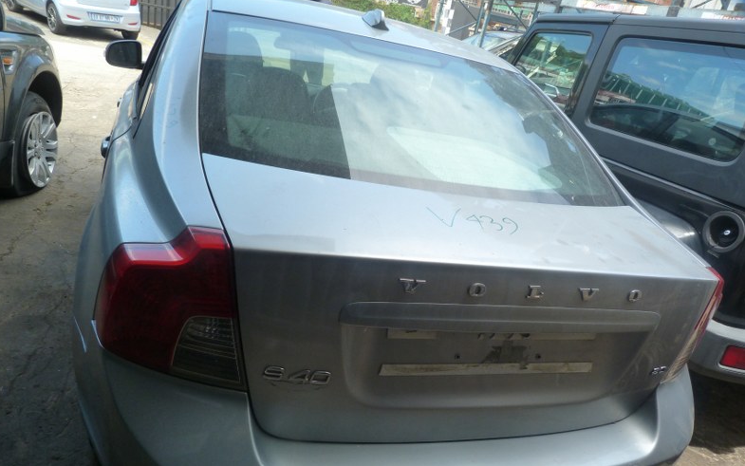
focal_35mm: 27
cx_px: 371
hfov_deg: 68.4
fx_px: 548
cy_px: 276
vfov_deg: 45.8
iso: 125
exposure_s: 1/100
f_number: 4
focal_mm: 4.5
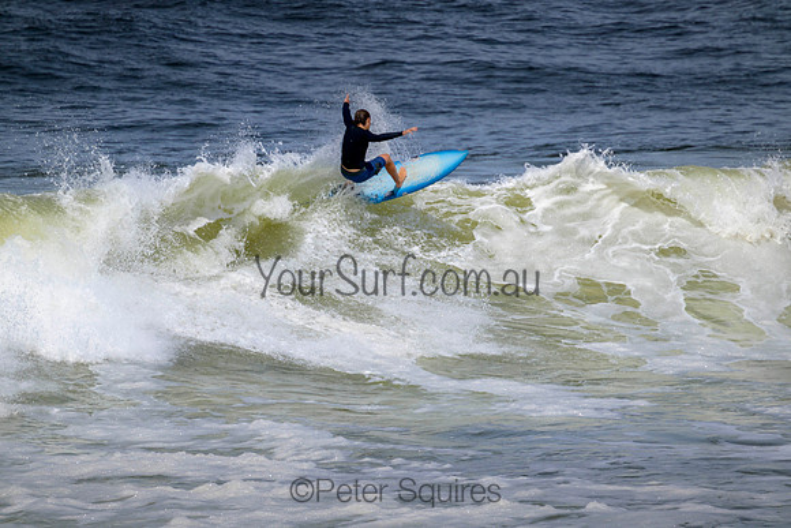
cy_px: 264
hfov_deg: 2.6
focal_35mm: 800
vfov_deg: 1.7
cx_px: 396
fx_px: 17581
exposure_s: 1/2000
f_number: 11
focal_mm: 800
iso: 400
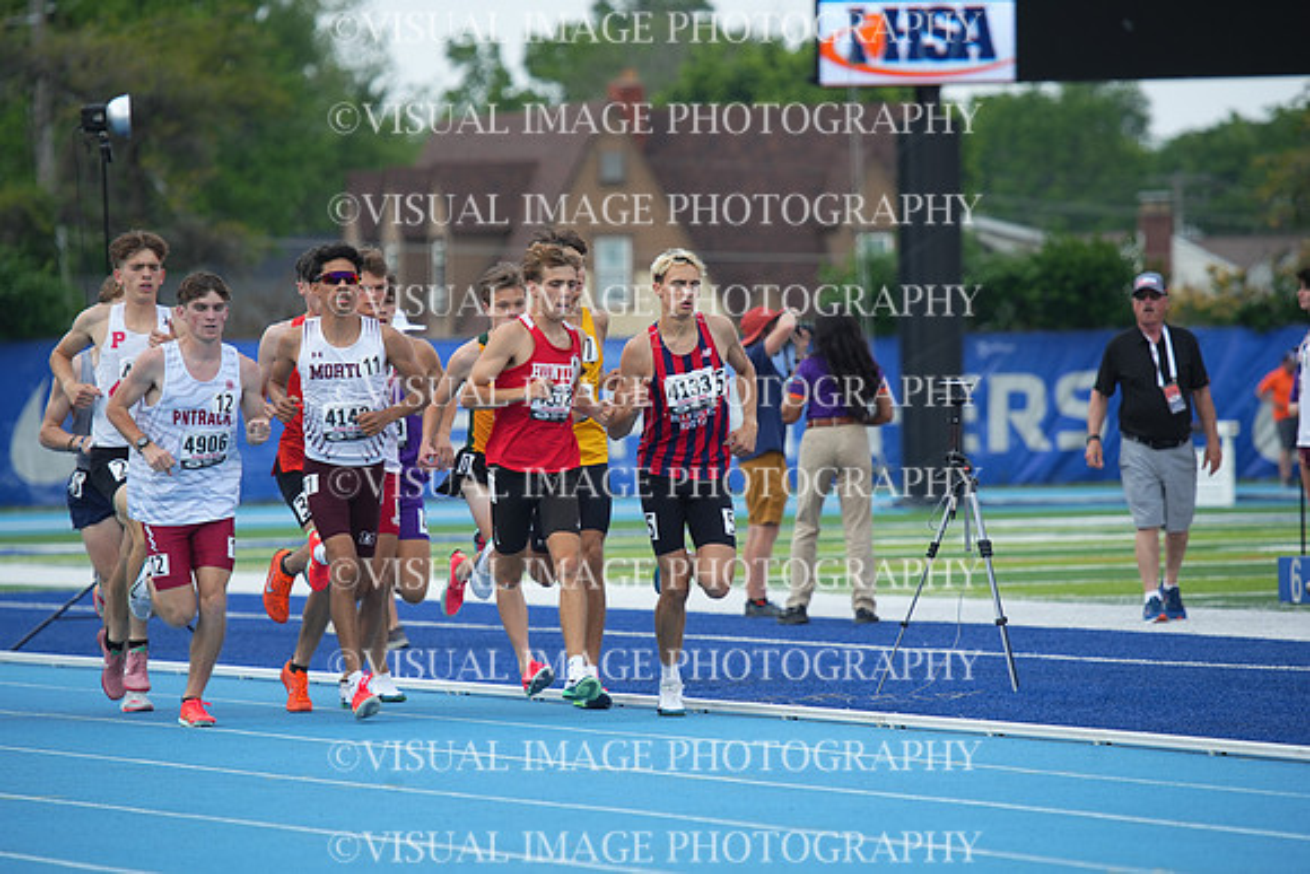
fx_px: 10919
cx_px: 655
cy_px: 437
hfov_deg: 6.9
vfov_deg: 4.6
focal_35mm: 300
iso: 400
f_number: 5.6
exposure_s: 1/1000
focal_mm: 300
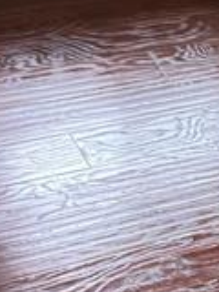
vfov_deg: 16.9
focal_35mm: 115
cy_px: 263
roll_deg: -6.4
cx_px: 297
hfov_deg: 12.4
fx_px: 970
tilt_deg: -42.0
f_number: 1.78
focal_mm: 6.76
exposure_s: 1/40
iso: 1000
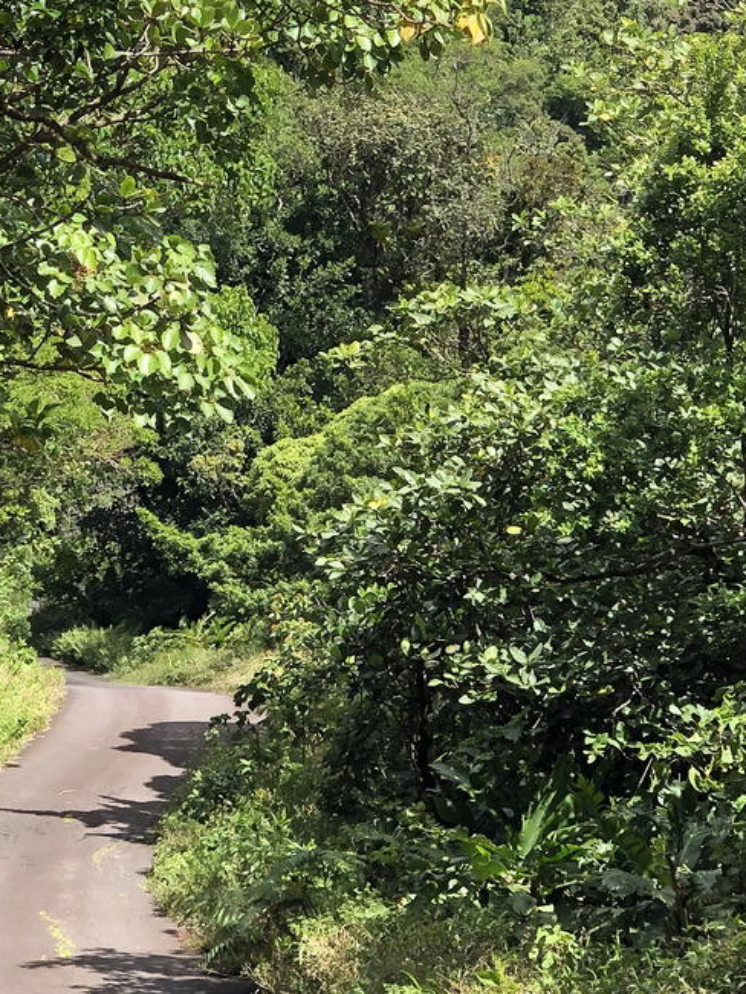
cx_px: 309
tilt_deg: -1.4
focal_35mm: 128
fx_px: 3676
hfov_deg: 11.6
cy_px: 199
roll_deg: +1.0
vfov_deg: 15.3
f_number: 2.4
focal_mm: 6
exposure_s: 1/331
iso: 16
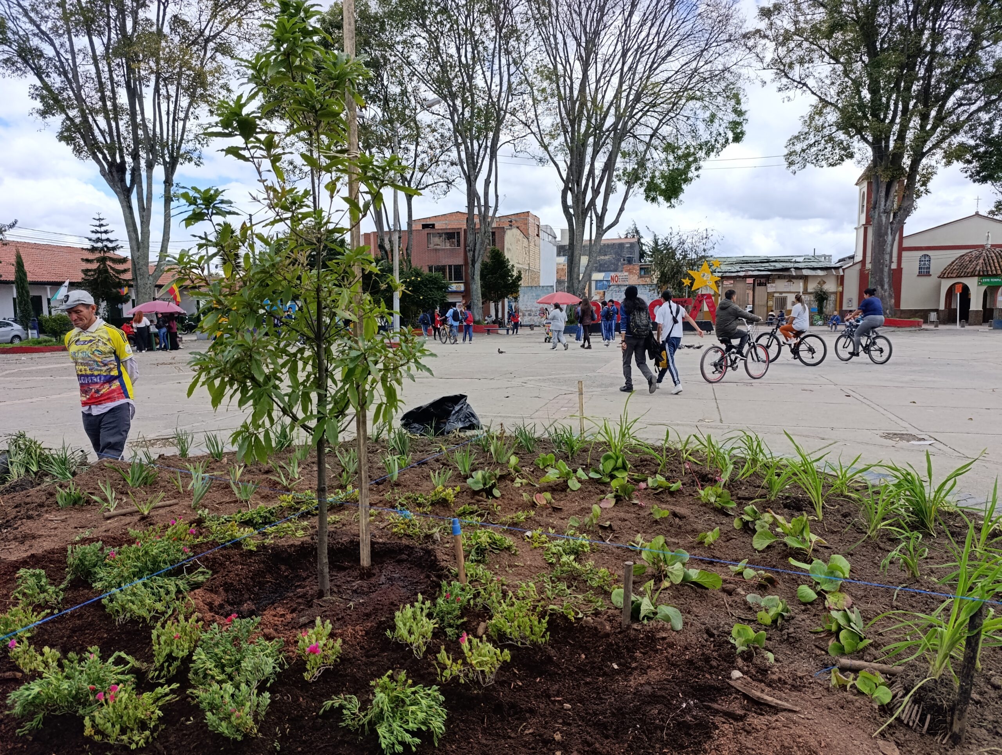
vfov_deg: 59.0
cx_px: 501
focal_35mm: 23
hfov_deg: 73.8
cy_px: 378
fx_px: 667
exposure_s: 1/459
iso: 50
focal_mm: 6.14
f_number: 1.6
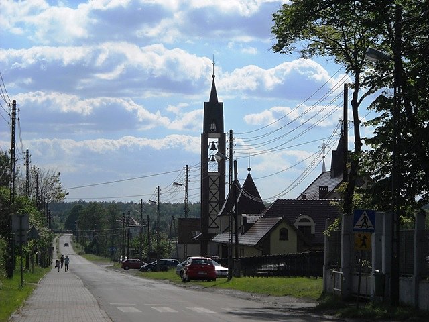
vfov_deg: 12.0
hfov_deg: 15.9
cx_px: 214
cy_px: 161
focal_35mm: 124
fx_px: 1537
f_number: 10.6
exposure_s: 1/320
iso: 80
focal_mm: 20.49
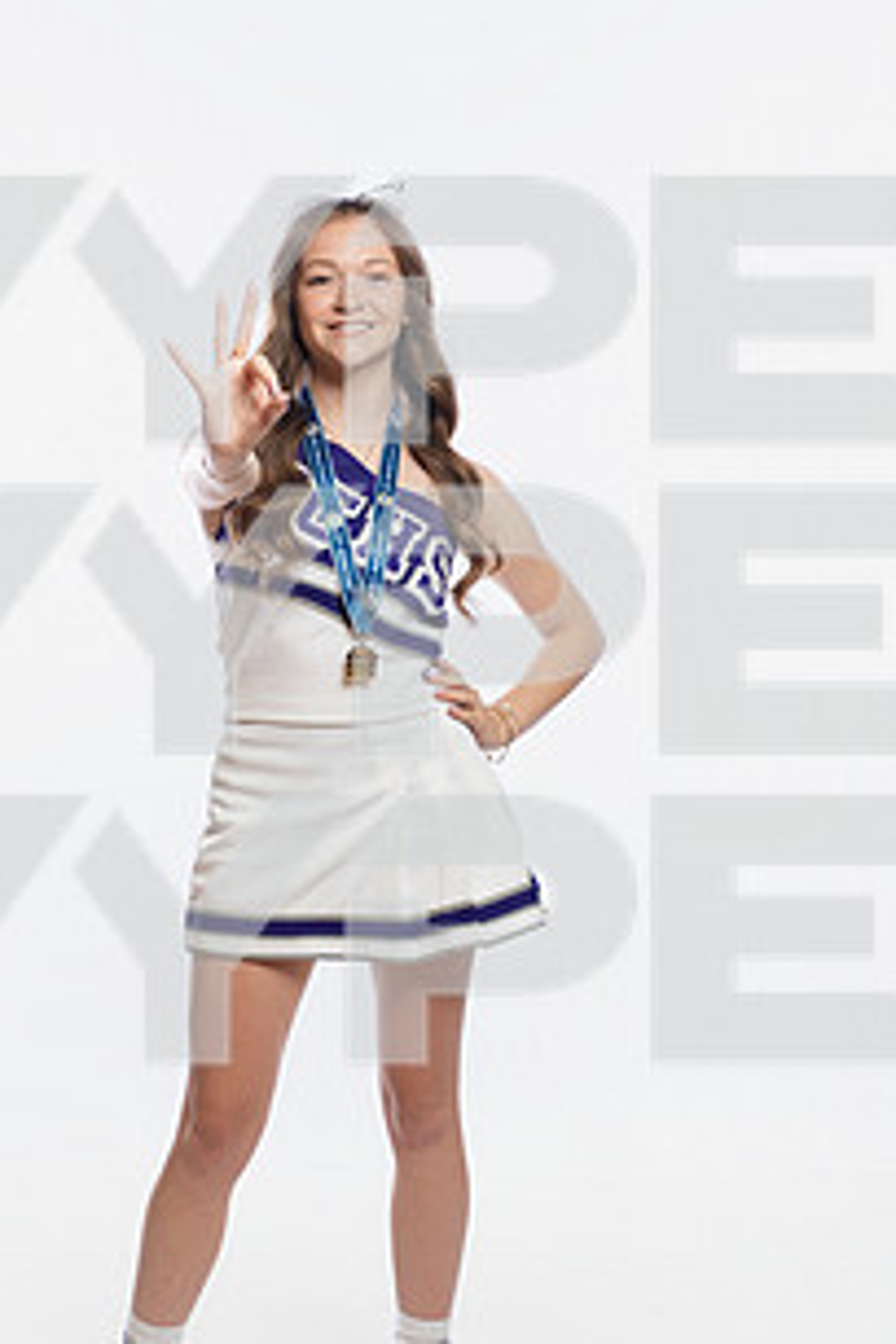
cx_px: 303
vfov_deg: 28.1
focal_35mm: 72
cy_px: 624
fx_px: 2688
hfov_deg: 18.9
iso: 640
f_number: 5.6
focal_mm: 49
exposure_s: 1/250
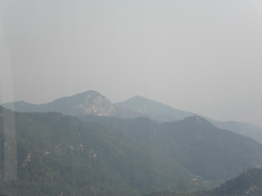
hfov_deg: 26.0
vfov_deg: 19.6
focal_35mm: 75
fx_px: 568
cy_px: 98
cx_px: 131
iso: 100
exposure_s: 1/350
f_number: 8
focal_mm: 15.4
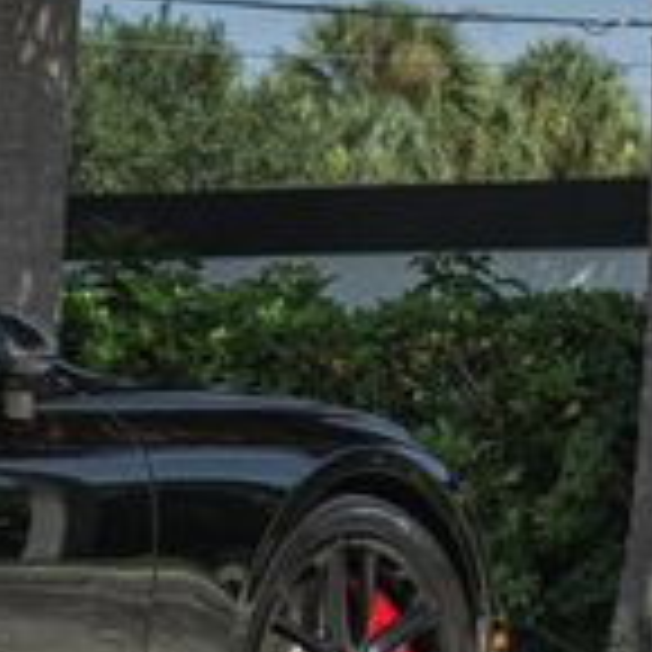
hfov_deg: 8.4
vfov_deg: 8.8
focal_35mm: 199
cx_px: -638
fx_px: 4241
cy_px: 459
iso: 640
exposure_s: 1/1000
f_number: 7.1
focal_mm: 48
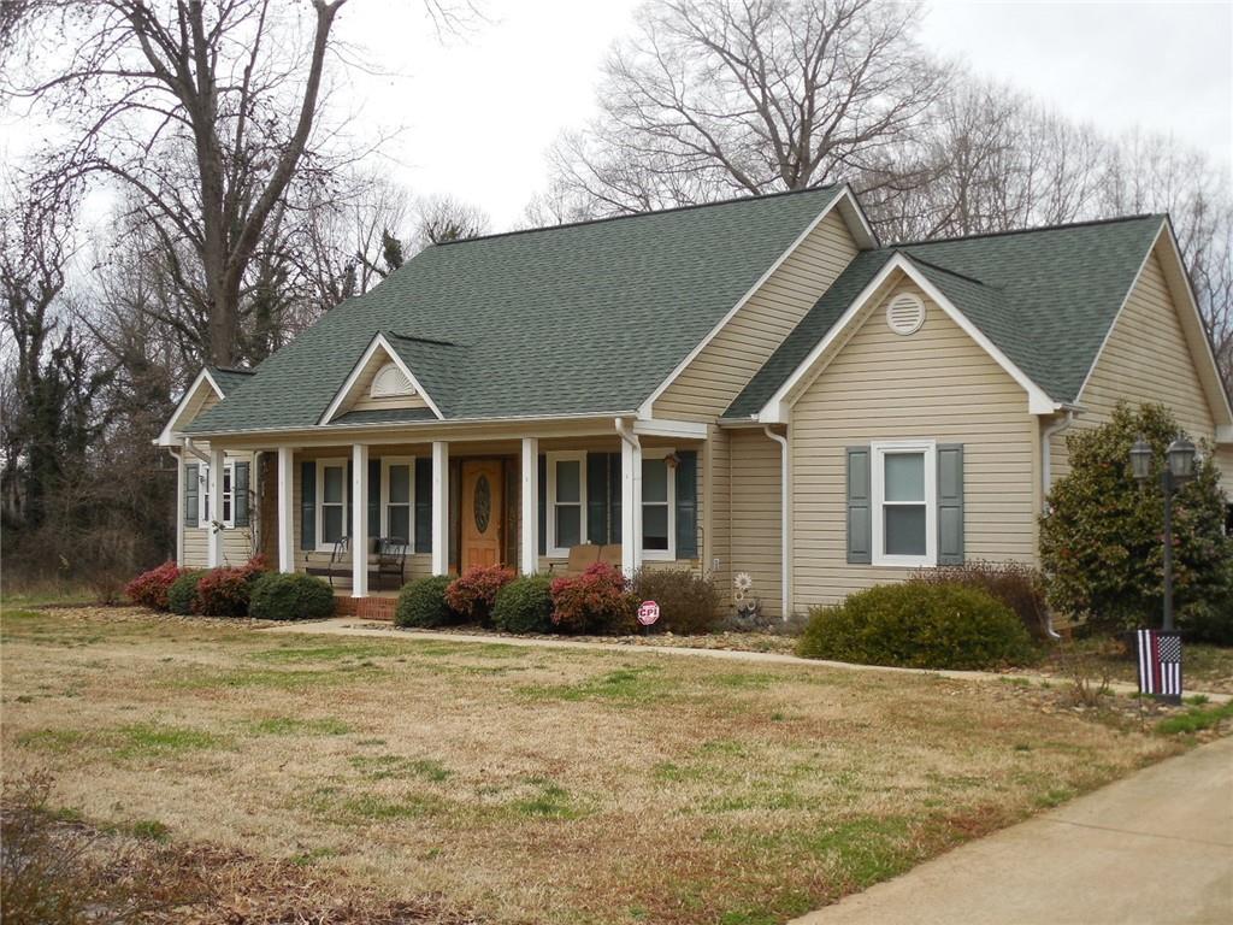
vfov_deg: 36.8
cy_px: 462
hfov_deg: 47.9
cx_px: 616
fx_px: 1389
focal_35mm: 39
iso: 125
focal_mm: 7
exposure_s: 1/320
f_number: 3.8
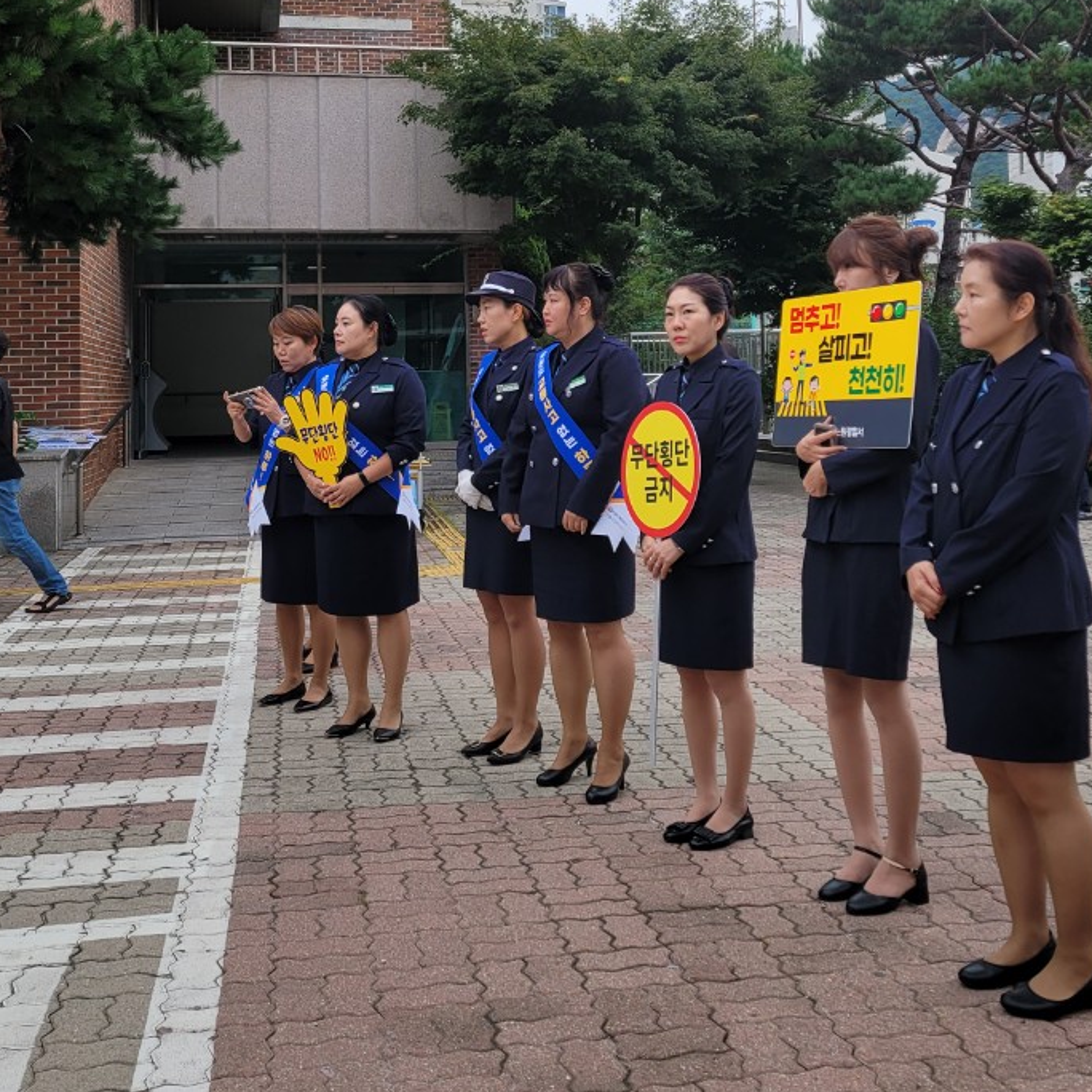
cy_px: 307
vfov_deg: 38.4
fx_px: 1535
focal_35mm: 43
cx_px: 573
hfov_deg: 39.2
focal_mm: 5.4
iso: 40
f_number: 1.8
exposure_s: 1/740
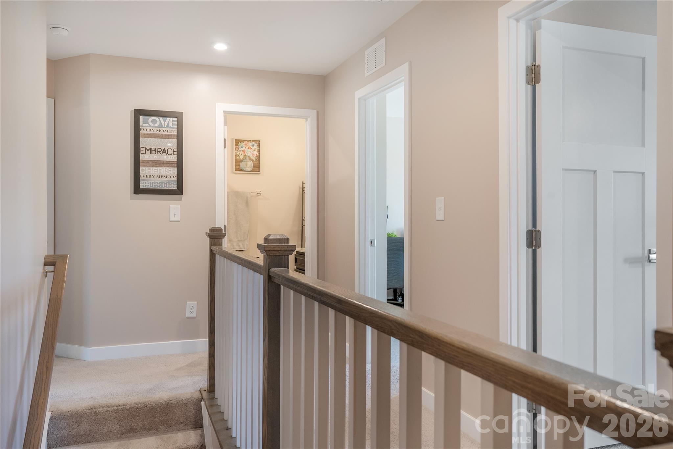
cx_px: 336
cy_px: 224
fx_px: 523
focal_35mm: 28
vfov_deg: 46.4
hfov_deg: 65.5
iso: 400
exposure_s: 2
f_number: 8
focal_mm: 28
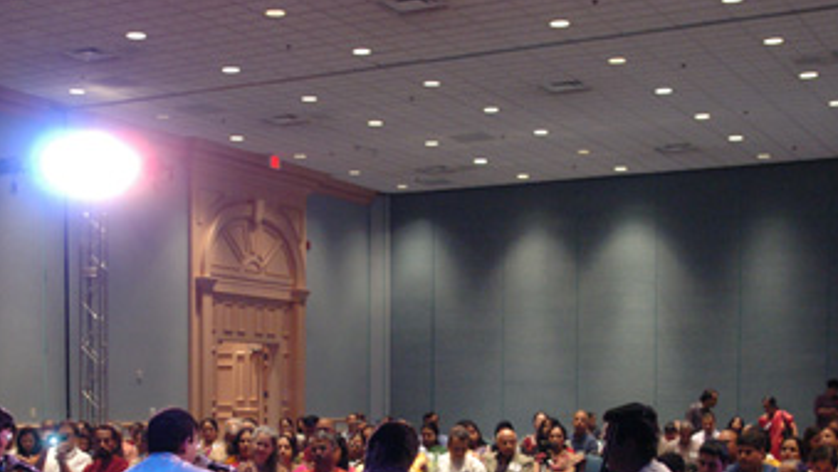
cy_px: 463
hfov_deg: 34.3
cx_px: 356
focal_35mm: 61
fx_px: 1356
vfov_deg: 19.2
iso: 800
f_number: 2.8
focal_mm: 22
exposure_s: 1/100
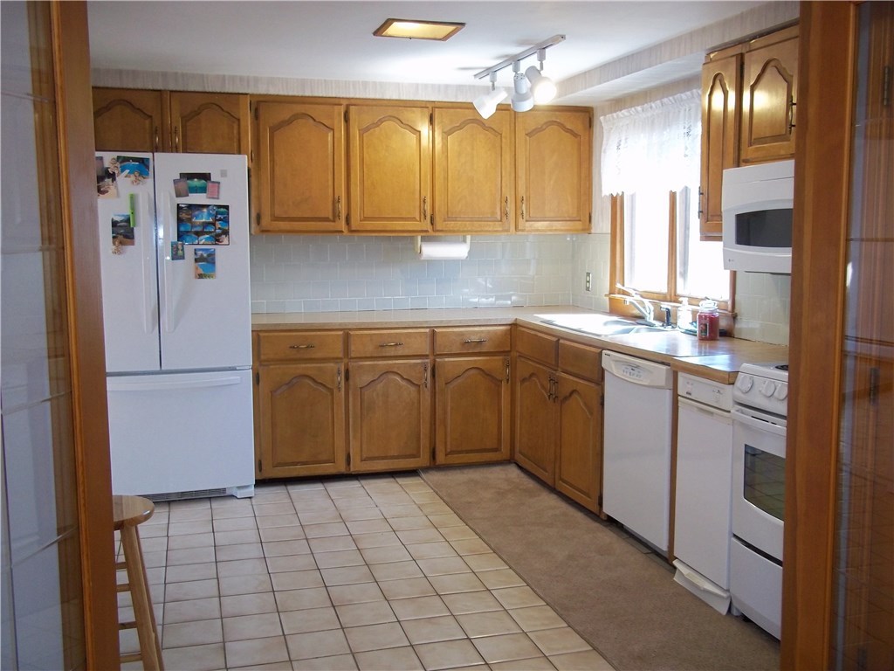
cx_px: 447
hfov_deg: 51.4
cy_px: 336
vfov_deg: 39.7
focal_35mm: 36
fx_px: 930
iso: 160
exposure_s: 1/50
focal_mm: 6.5
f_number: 3.1
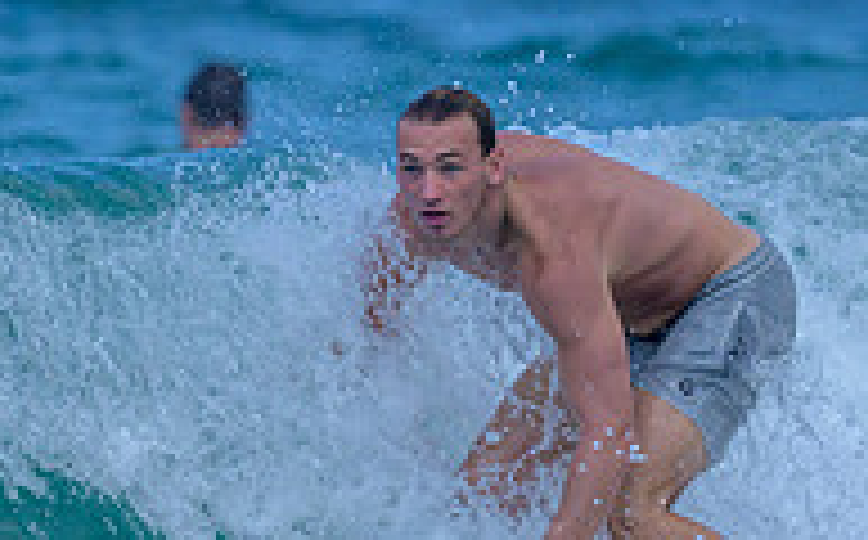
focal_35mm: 3348
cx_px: 114
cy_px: 447
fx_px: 79085
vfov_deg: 0.4
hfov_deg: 0.6
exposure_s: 1/2000
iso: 400
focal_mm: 800
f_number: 6.3
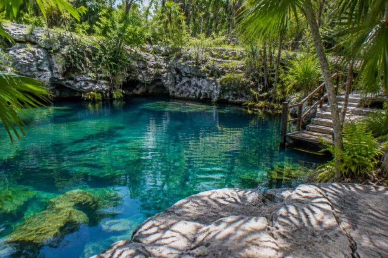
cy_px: 129
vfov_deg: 27.5
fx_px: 528
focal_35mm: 49
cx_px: 194
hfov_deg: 40.4
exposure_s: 1/640
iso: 400
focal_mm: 49
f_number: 5.6
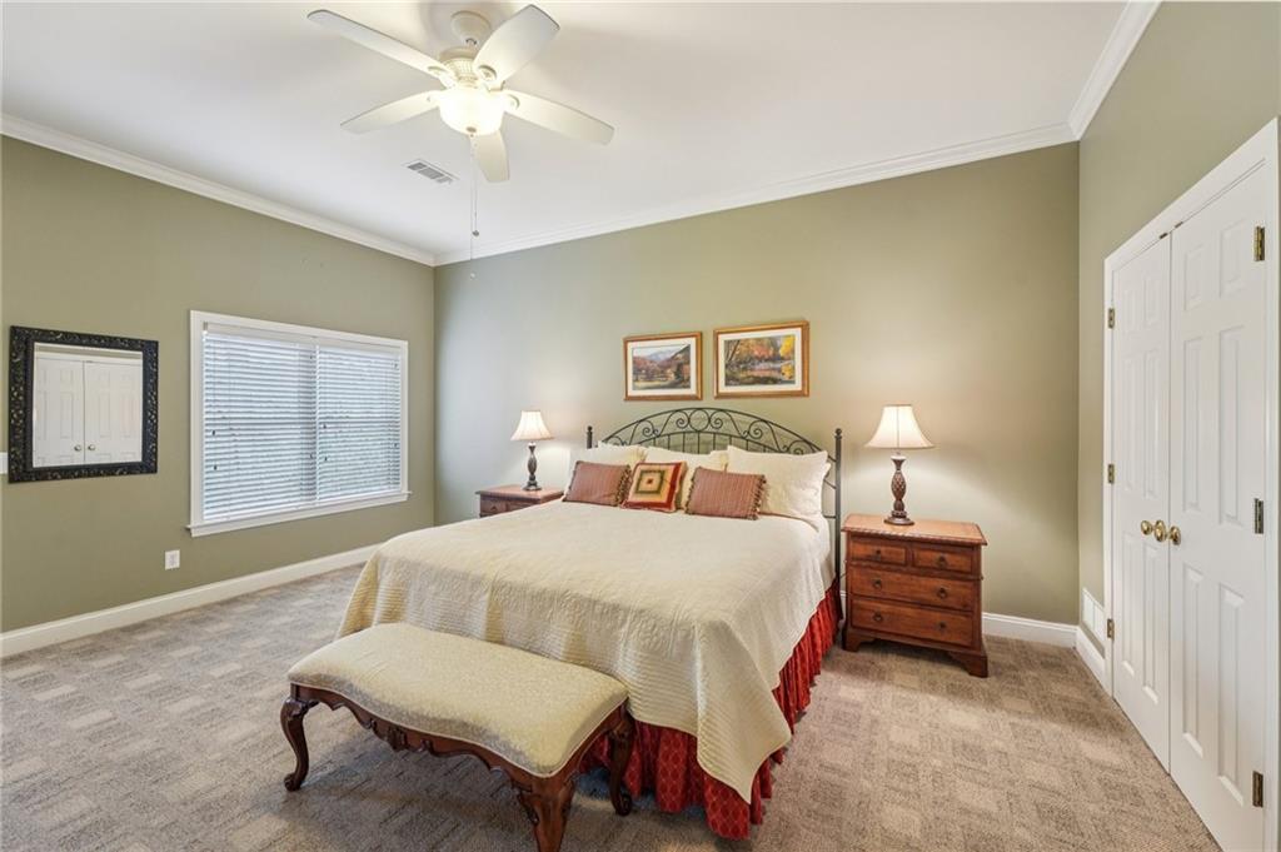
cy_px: 426
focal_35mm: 14
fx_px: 498
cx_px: 640
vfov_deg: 81.1
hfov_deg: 104.3
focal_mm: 14
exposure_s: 1/6
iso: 320
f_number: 8
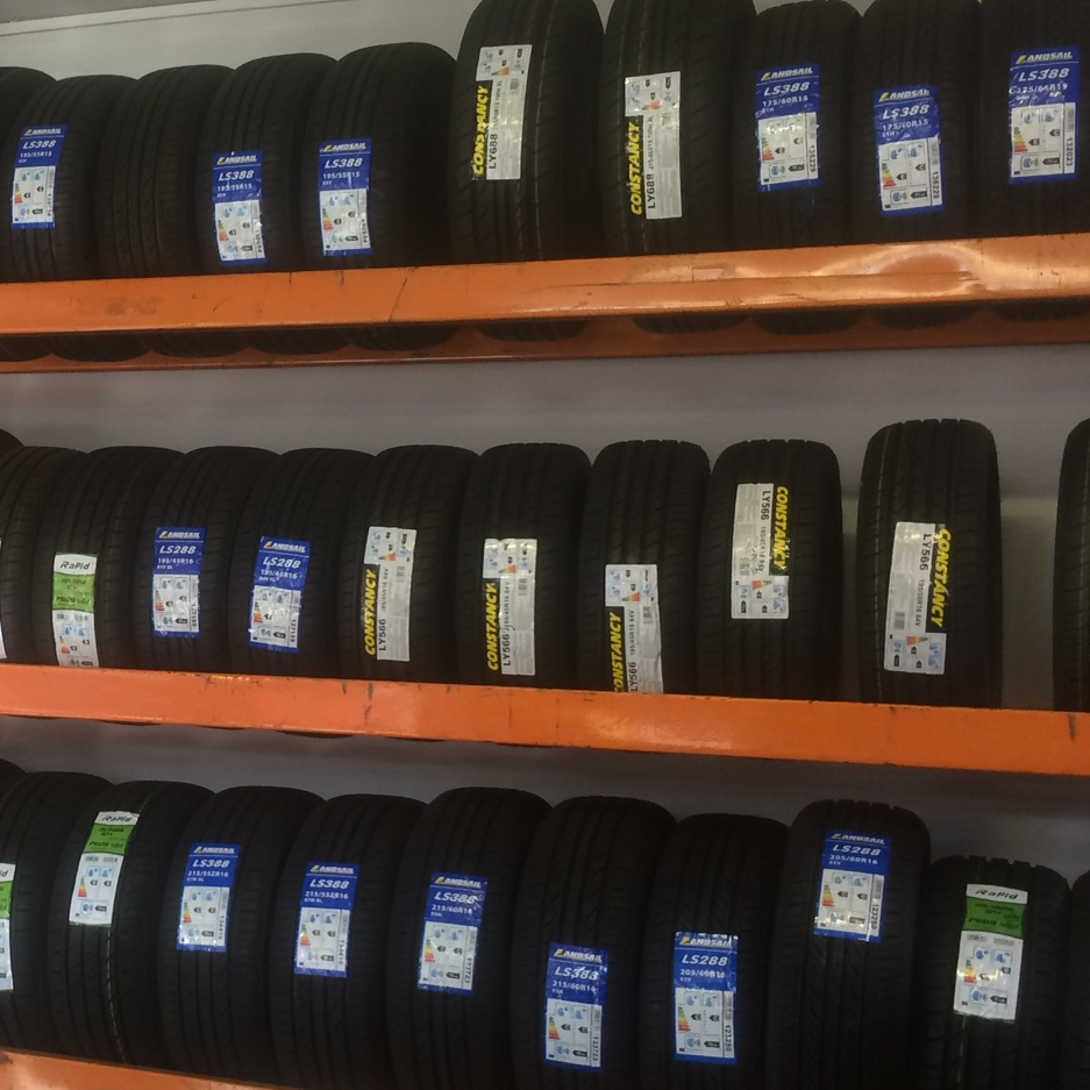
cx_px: 70
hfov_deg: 29.1
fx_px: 1995
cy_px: 614
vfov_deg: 30.5
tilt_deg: +0.1
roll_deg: -1.9
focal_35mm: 56
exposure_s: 1/33
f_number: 2.2
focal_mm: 4.15
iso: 40
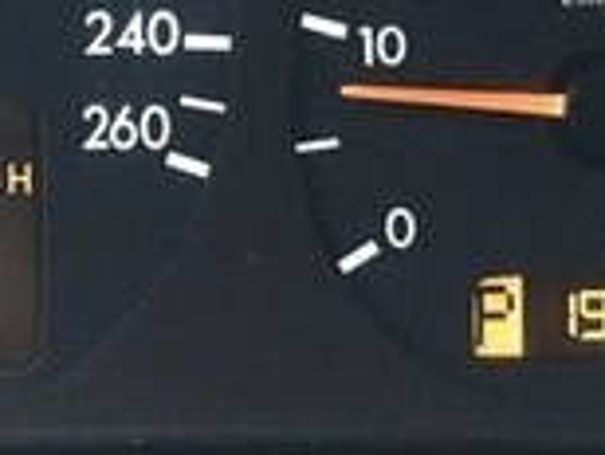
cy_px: -127
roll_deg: -1.7
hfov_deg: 15.4
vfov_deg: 12.0
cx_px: -248
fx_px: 2101
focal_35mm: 120
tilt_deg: -13.3
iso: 100
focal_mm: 3.99
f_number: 1.8
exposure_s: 1/4
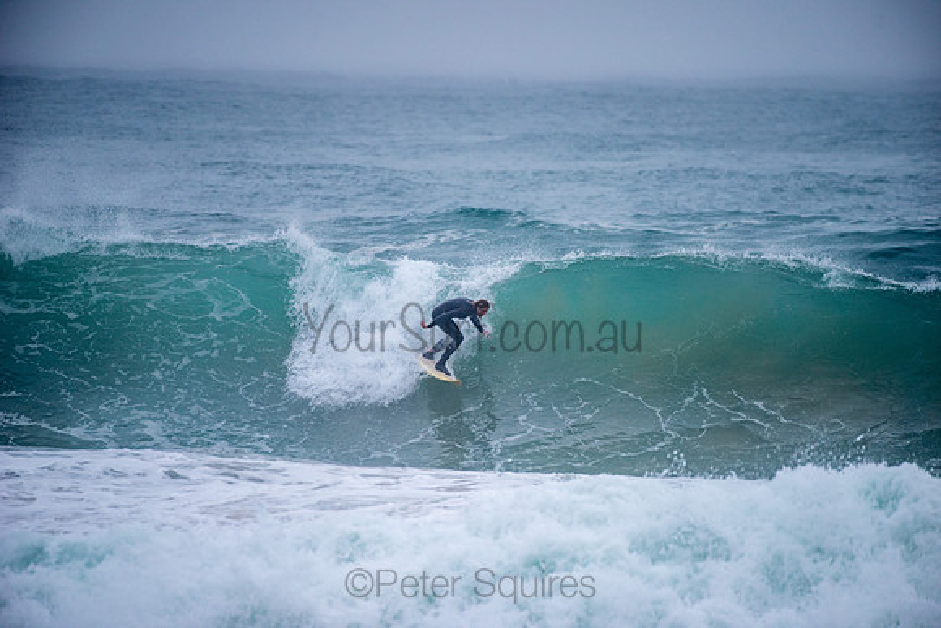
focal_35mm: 500
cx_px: 470
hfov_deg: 4.1
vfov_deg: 2.8
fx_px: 13072
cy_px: 314
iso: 400
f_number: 5.6
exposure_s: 1/1000
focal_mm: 500
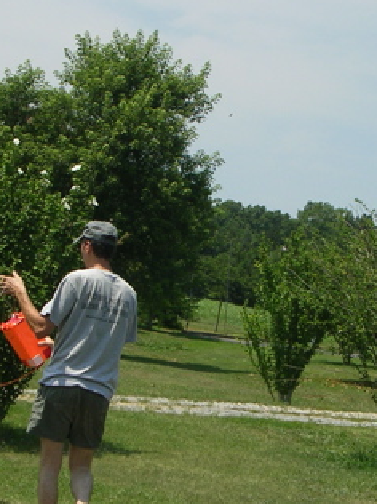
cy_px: 285
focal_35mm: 122
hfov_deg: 12.1
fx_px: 1773
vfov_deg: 16.1
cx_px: 163
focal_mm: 9.1
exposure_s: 1/842
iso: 50
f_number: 3.4
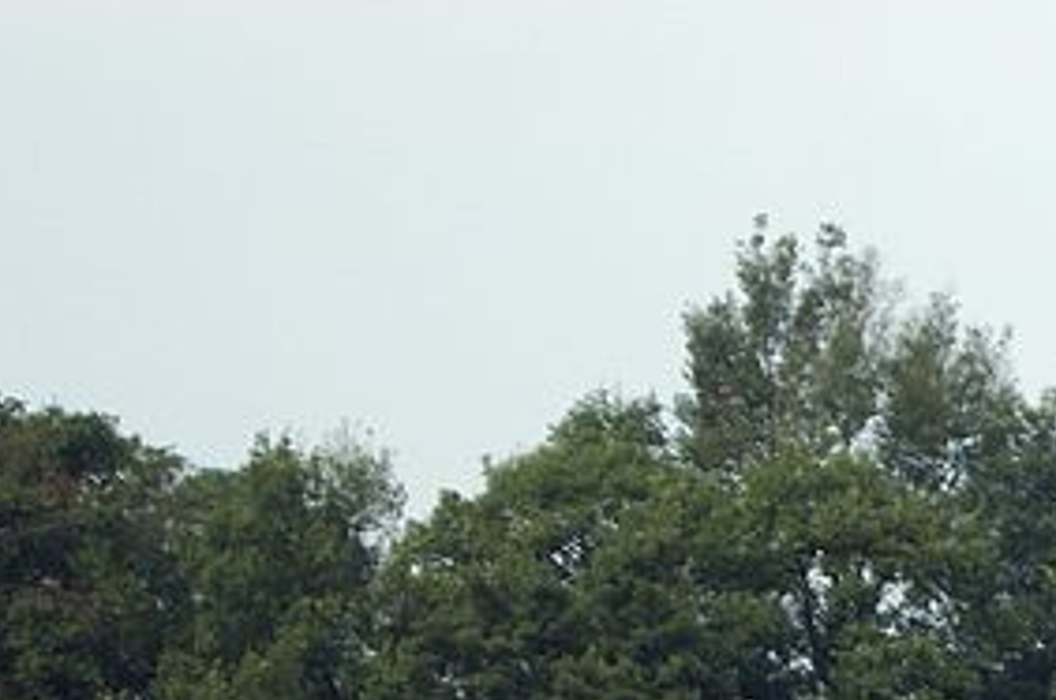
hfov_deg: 6.7
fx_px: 8780
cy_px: 1116
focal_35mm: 300
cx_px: 1831
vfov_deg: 4.5
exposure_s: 1/200
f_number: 5.6
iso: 160
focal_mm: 55
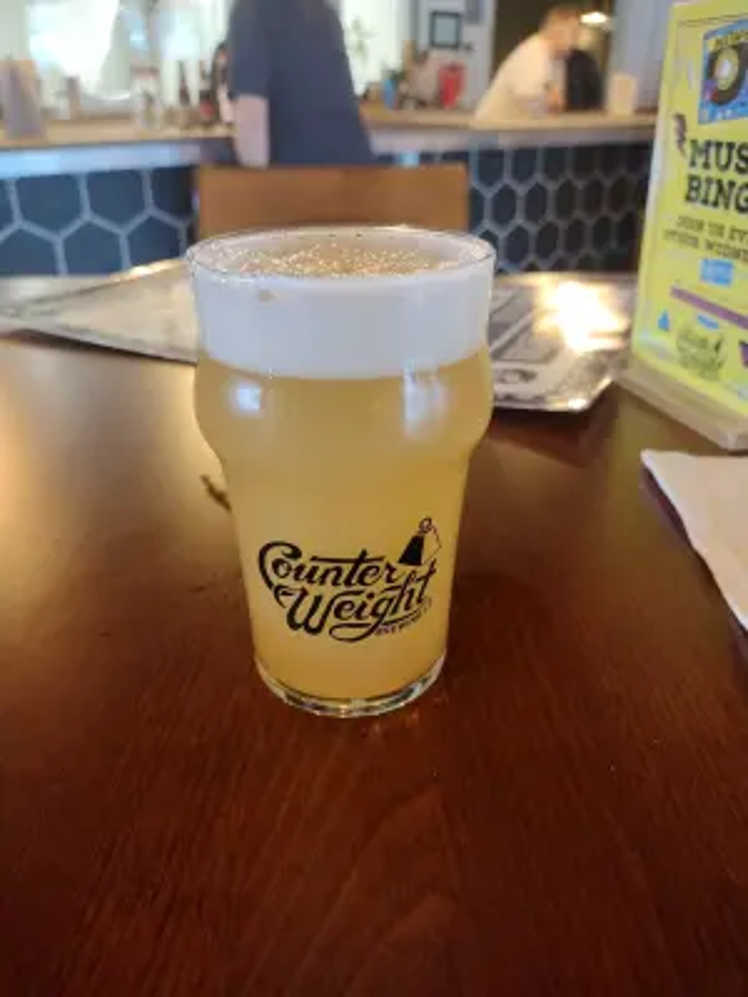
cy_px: 498
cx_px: 374
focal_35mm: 27
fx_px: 778
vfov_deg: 65.3
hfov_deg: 51.4
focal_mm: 4.71
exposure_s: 1/40
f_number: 1.7
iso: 244
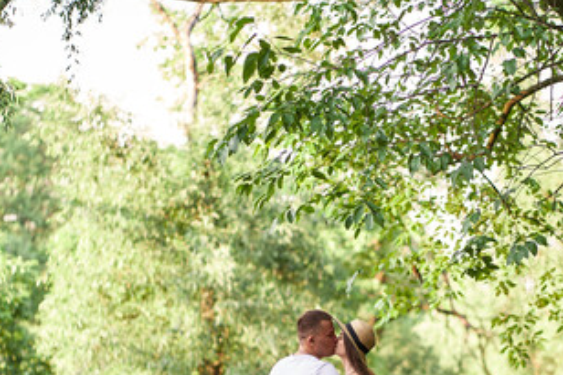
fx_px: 2548
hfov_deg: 12.6
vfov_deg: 8.4
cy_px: 317
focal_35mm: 163
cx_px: 380
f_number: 1.8
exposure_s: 1/500
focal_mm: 85
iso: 400
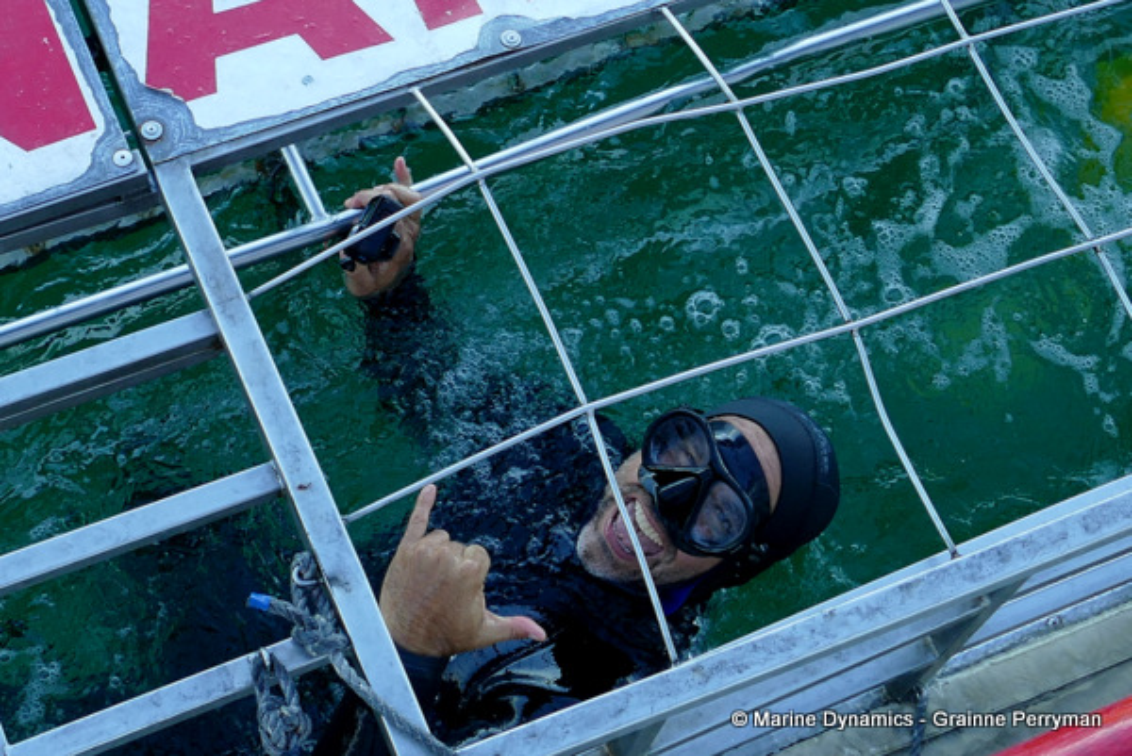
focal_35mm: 25
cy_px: 378
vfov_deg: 51.4
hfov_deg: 71.5
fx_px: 787
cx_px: 566
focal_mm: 9.12
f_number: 2.8
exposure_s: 1/200
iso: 125
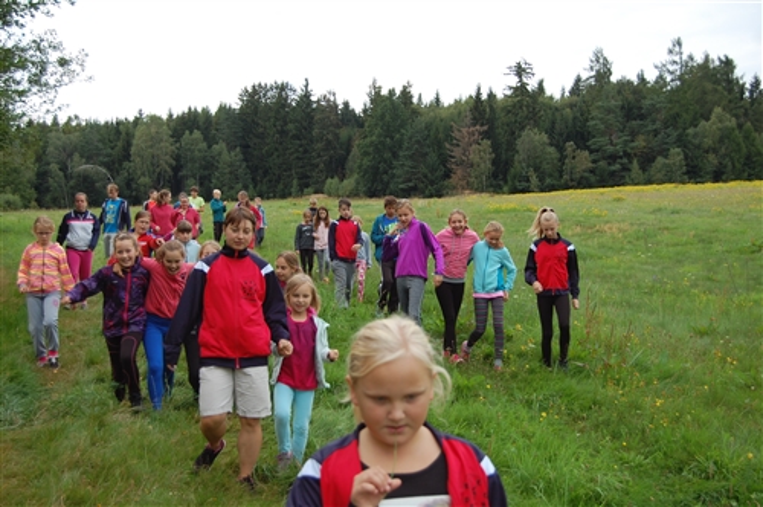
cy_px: 254
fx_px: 1080
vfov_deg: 26.4
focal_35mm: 51
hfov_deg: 38.9
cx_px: 382
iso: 200
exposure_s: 1/125
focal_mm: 34
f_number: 5.6
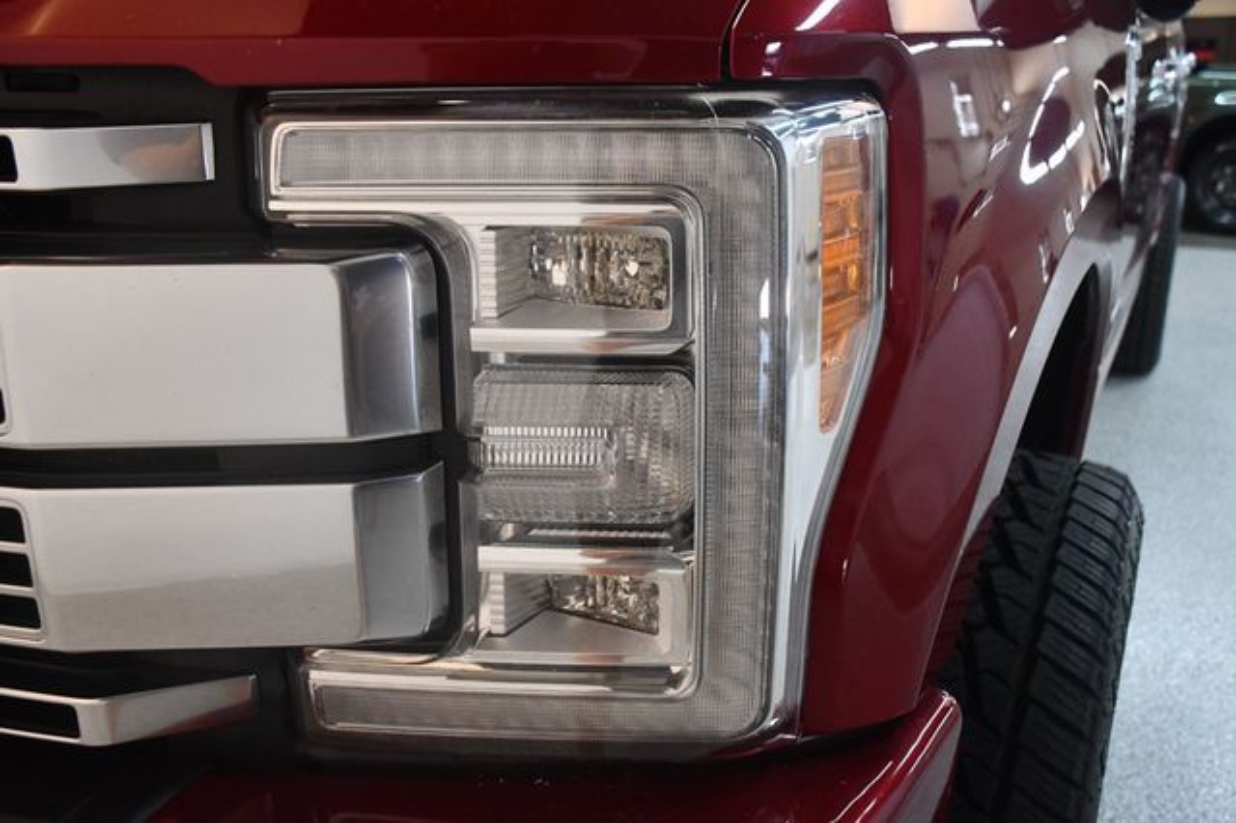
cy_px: 412
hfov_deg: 57.2
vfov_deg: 39.9
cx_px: 618
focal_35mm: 33
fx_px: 1132
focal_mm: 22
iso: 2500
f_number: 3.5
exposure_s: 1/125
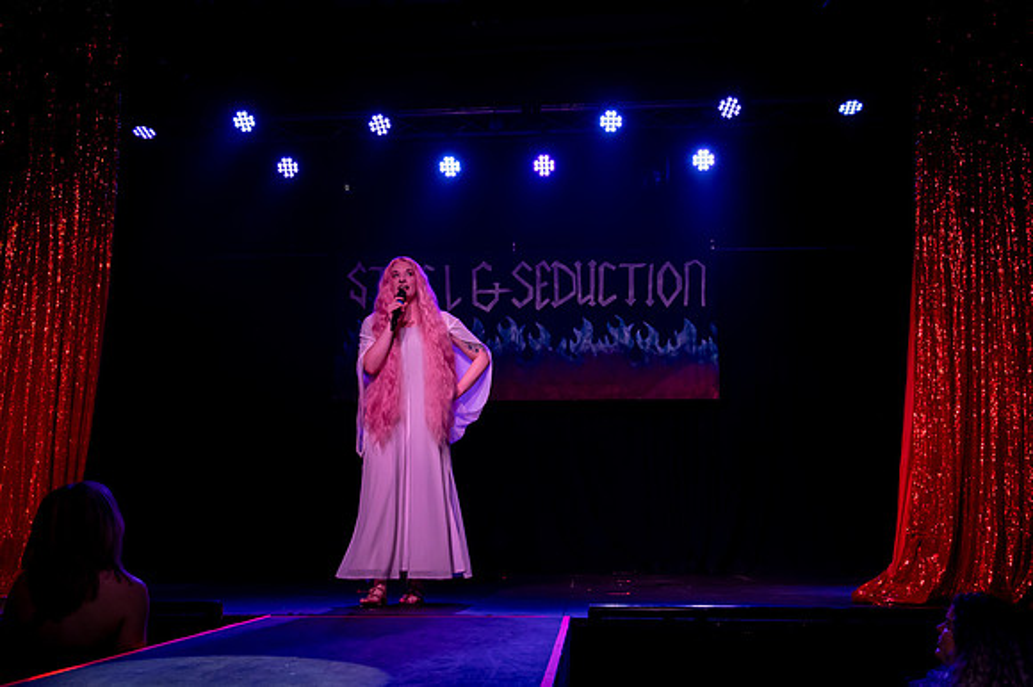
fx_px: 1163
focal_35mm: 41
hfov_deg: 47.9
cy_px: 344
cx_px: 516
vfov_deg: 32.9
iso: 6400
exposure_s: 1/80
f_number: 6.3
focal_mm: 38
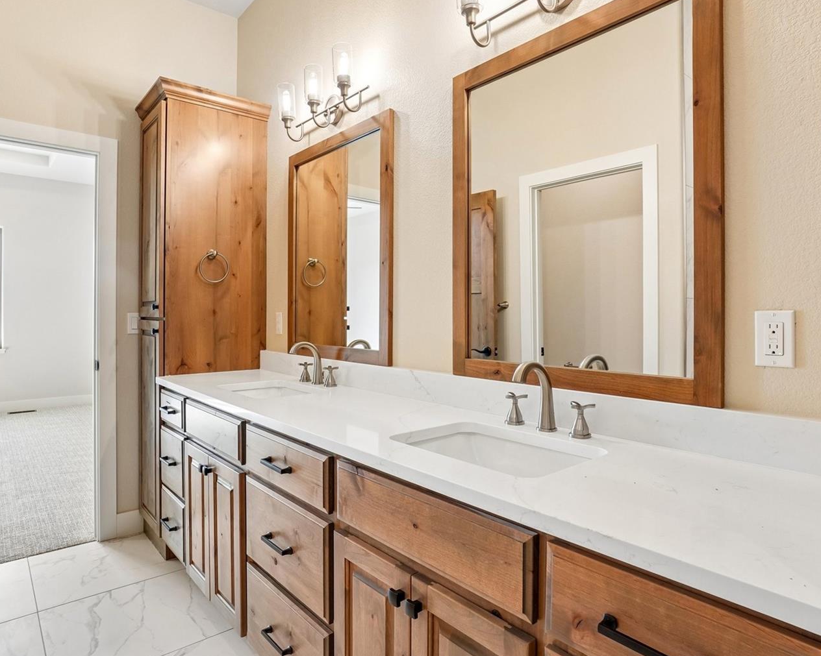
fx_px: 476
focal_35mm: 20
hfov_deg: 81.5
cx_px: 410
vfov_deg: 69.2
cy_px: 321
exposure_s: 1/25
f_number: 8
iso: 320
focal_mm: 11
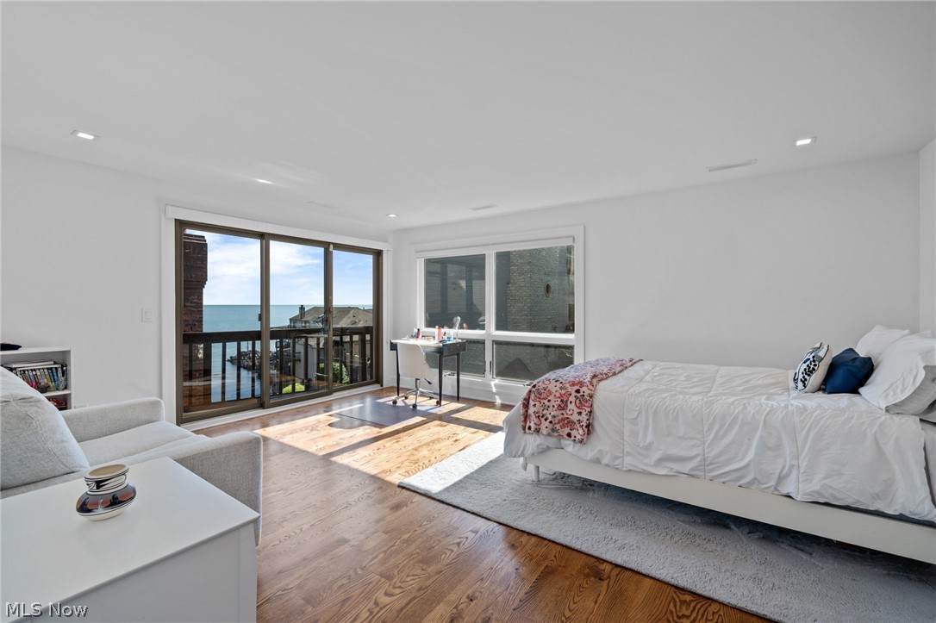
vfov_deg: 77.3
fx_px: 390
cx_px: 468
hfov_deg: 100.4
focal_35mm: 15
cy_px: 312
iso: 250
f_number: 9
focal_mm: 15
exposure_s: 1/40
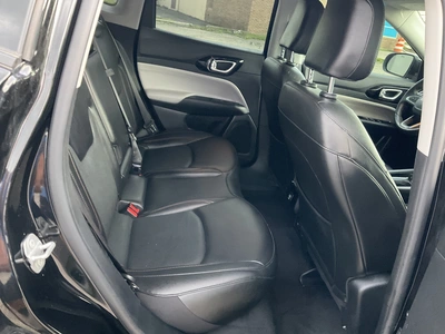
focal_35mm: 29
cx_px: 222
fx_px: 373
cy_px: 167
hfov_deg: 61.7
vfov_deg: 48.2
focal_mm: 3
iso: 320
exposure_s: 1/40
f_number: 1.8
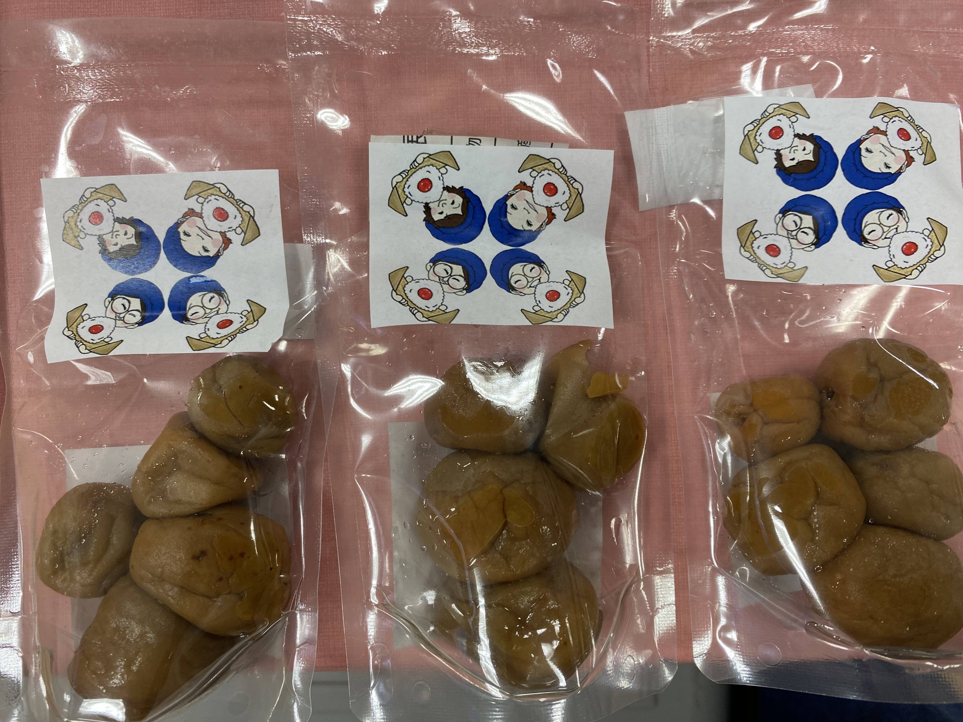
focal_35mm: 26
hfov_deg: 67.3
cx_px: 482
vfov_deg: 53.1
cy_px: 361
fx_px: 723
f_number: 1.8
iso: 100
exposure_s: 1/120
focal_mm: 4.25
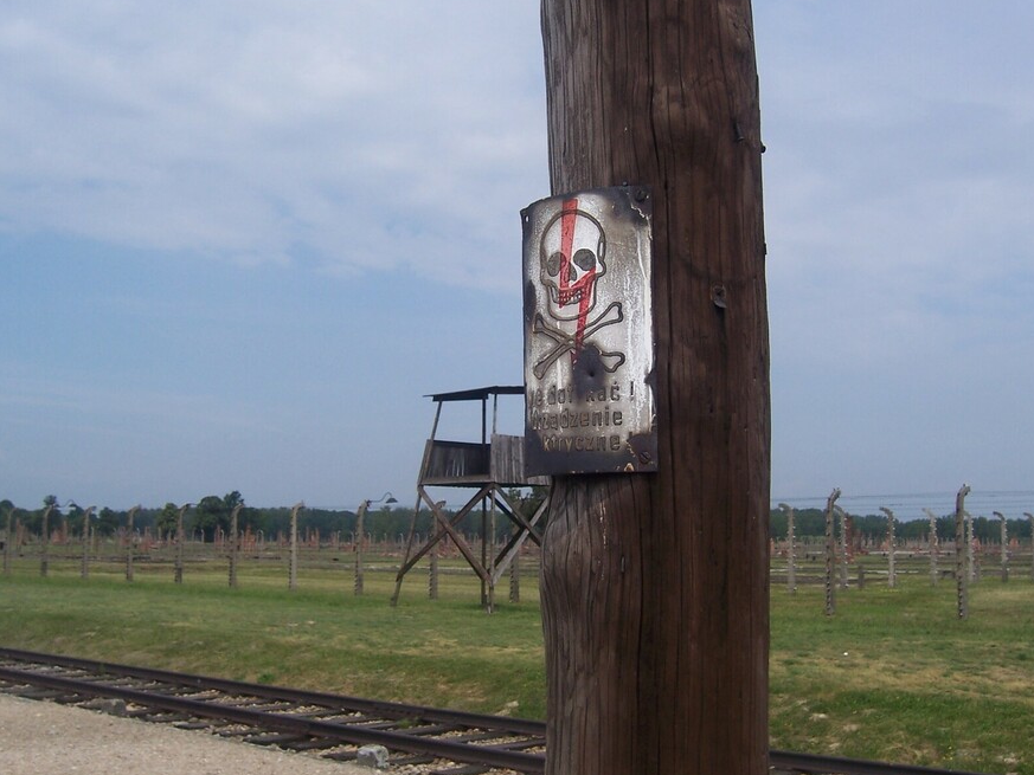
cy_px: 337
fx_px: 1314
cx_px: 535
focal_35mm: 44
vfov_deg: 32.8
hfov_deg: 42.9
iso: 80
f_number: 4.5
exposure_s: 1/800
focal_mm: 6.2
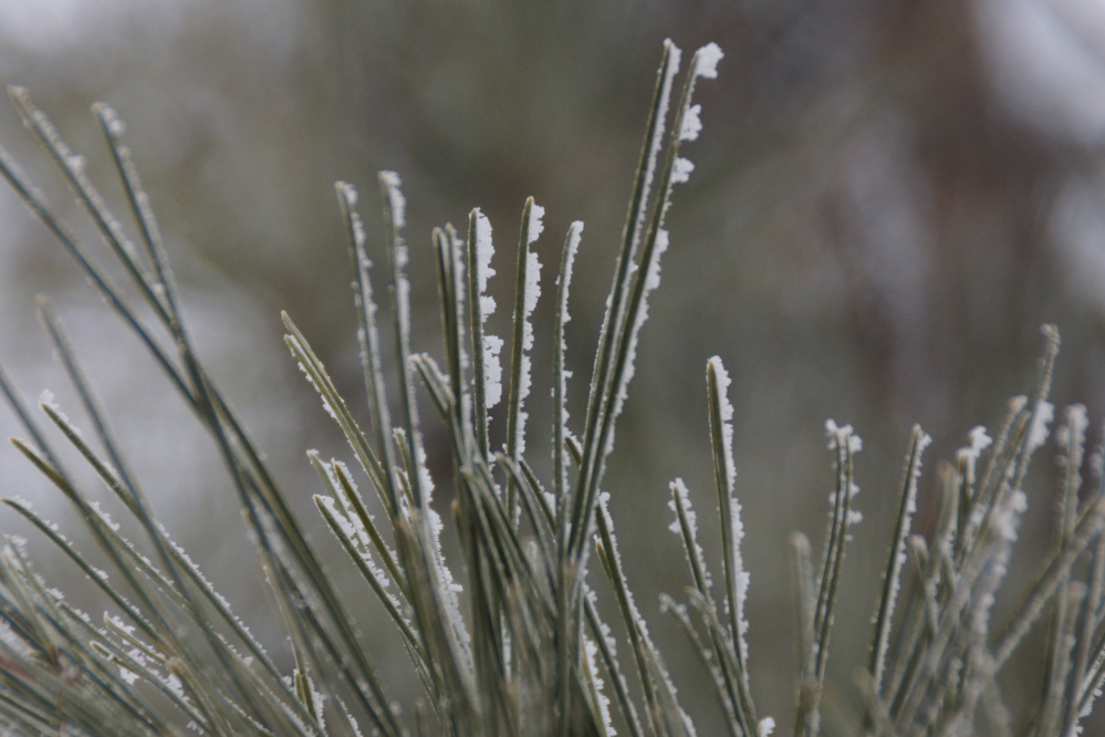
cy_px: 368
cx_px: 552
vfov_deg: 3.7
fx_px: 11510
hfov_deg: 5.5
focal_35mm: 375
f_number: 6.3
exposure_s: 1/400
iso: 640
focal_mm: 250
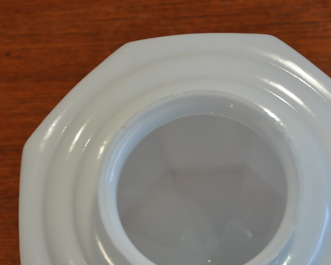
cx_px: 170
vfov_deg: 10.6
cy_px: 214
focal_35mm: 145
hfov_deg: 13.3
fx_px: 1421
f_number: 5
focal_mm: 52
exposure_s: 1/40
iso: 800
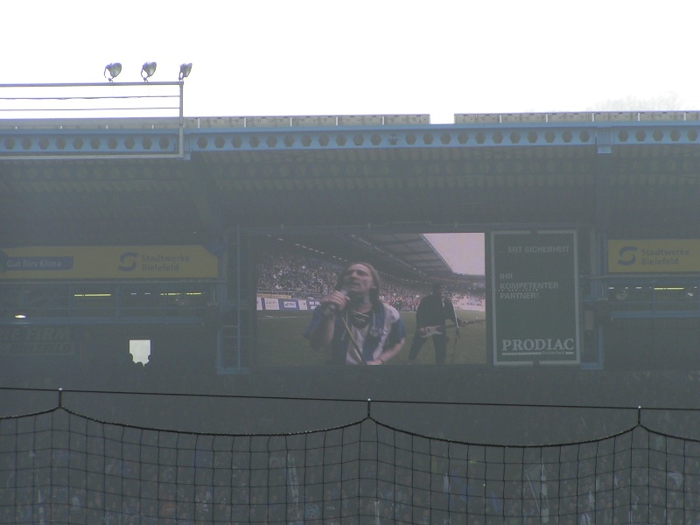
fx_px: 4570
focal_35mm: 226
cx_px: 350
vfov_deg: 6.6
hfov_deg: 8.8
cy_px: 262
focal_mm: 34.5
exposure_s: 1/500
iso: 50
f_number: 5.6
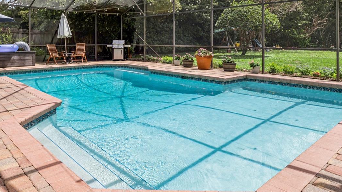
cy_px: 33
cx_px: 147
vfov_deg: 39.9
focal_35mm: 28
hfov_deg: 68.3
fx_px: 251
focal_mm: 11.6
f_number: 3.5
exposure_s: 1/1000
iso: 125
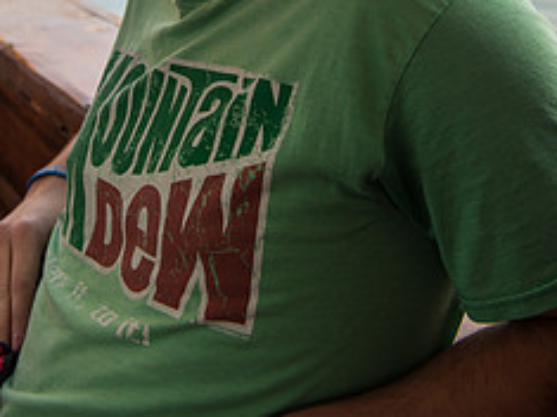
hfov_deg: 33.7
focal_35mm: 57
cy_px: -81
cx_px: 216
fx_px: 917
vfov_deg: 23.5
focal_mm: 31
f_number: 2.8
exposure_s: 1/200
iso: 100
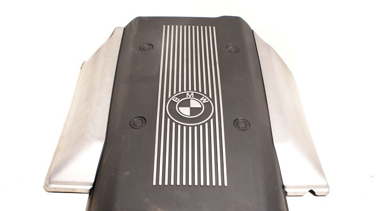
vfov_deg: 29.0
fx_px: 409
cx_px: 188
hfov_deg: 49.4
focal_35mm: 41
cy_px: 125
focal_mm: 26
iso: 250
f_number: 4.5
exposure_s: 1/50
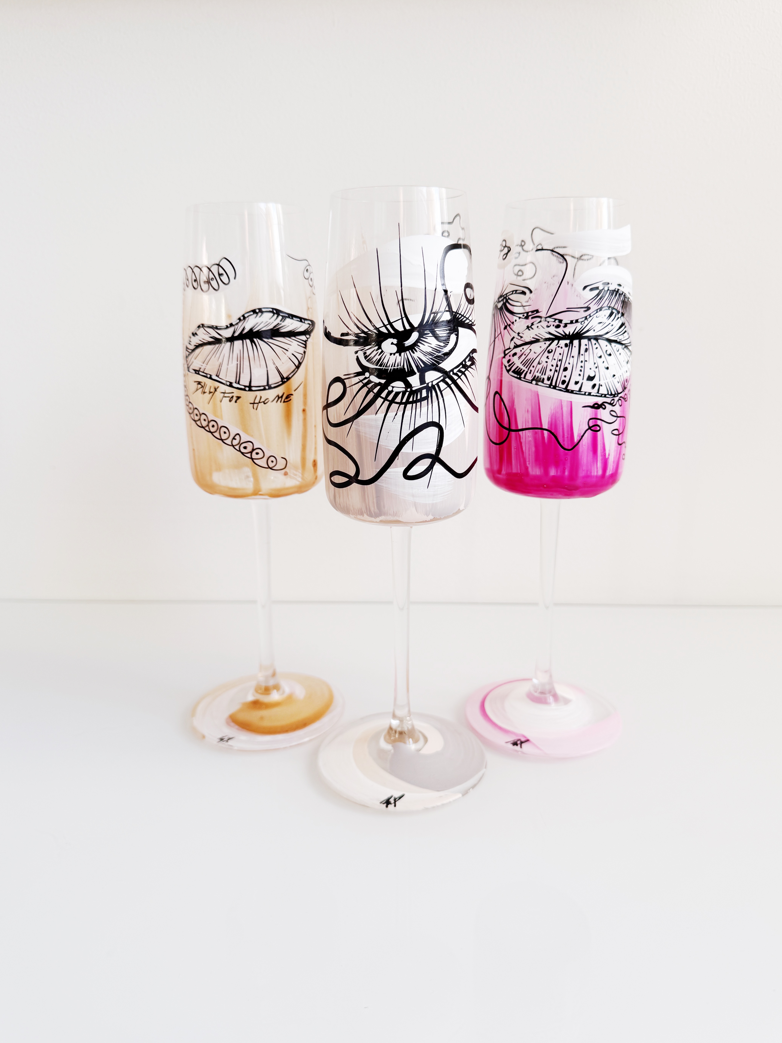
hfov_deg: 54.9
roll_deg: +0.6
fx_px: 753
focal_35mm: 25
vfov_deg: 69.4
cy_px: 505
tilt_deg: -13.8
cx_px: 391
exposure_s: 1/125
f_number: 1.78
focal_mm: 6.76
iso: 50
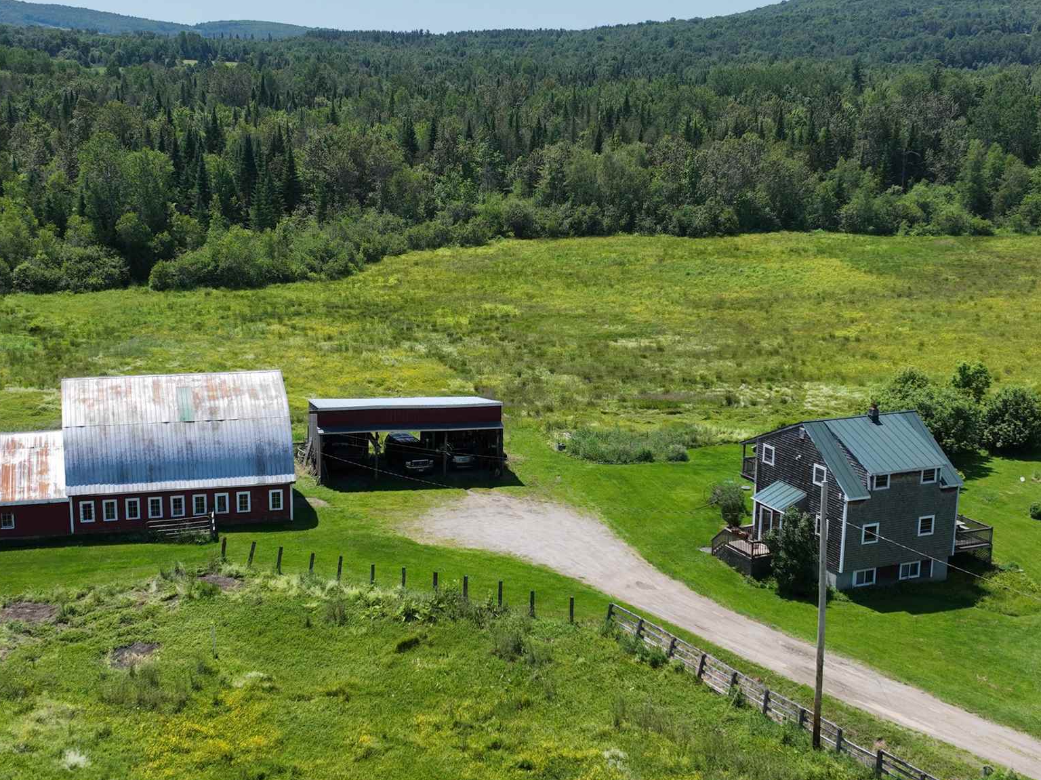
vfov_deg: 30.2
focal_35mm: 48
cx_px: 511
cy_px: 431
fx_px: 1443
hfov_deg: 39.7
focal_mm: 12.29
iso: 130
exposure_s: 1/2500
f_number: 2.8
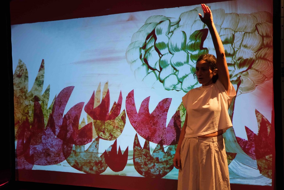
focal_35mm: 35
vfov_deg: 37.8
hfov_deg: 54.4
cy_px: 95
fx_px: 276
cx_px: 142
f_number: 4
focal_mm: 23.3
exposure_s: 1/60
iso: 3200
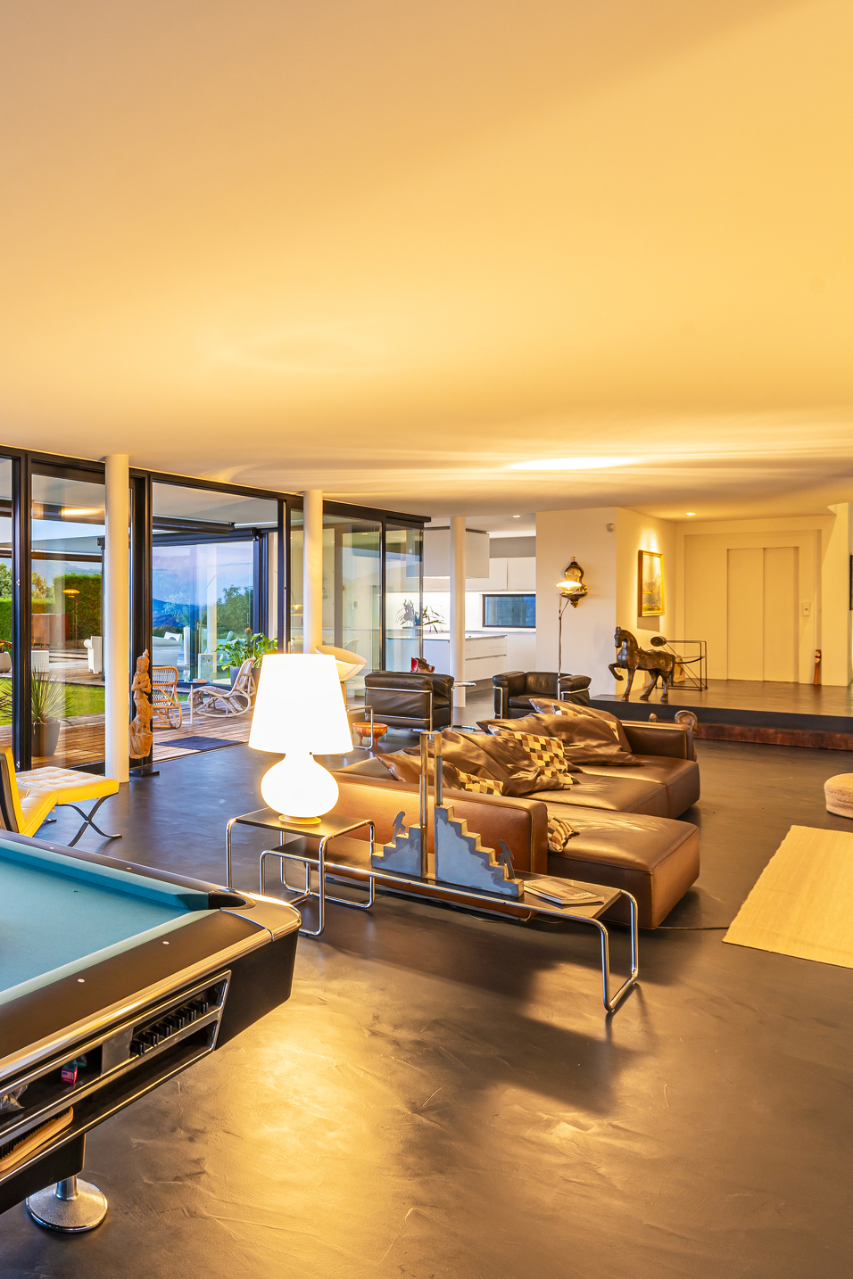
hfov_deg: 43.1
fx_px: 888
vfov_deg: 71.5
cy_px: 654
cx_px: -22
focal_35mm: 25
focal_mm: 14
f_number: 9
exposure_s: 1.6
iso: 100
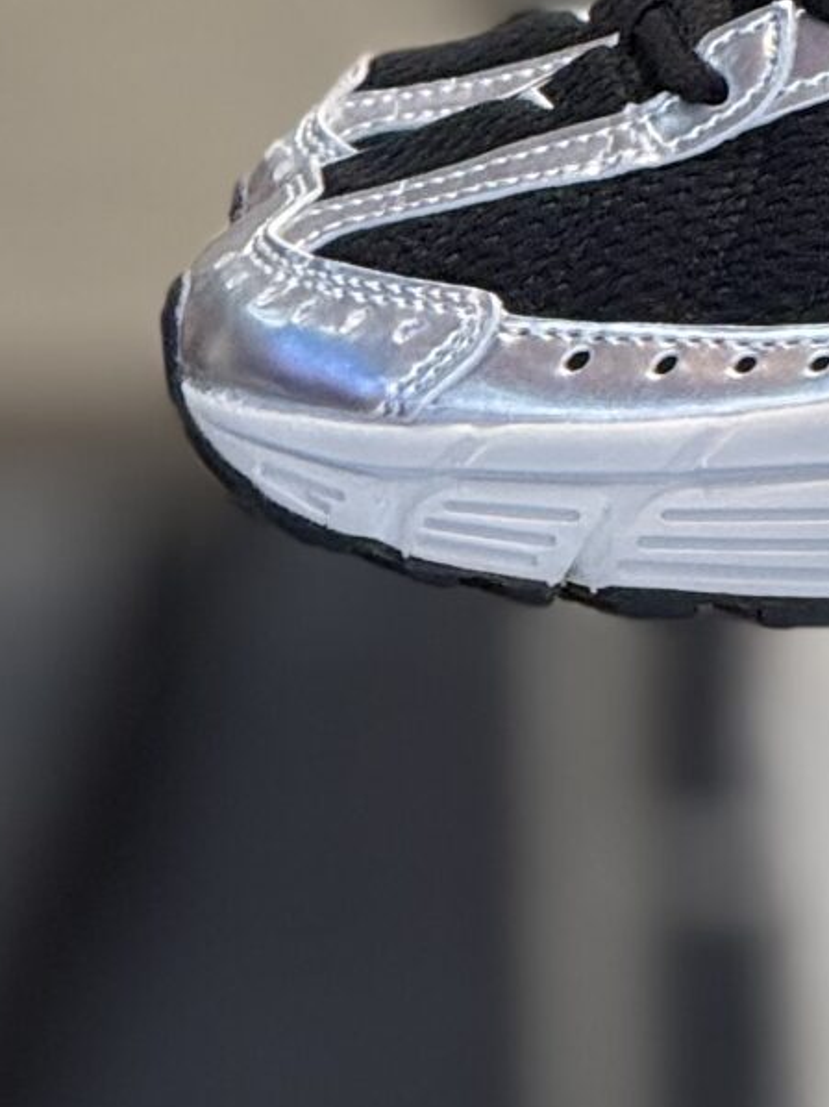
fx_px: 16424
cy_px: 24
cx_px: 1286
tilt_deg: -13.2
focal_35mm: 514
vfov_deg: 3.9
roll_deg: +0.9
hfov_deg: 2.9
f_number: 2.8
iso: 125
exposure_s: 1/100
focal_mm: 15.66
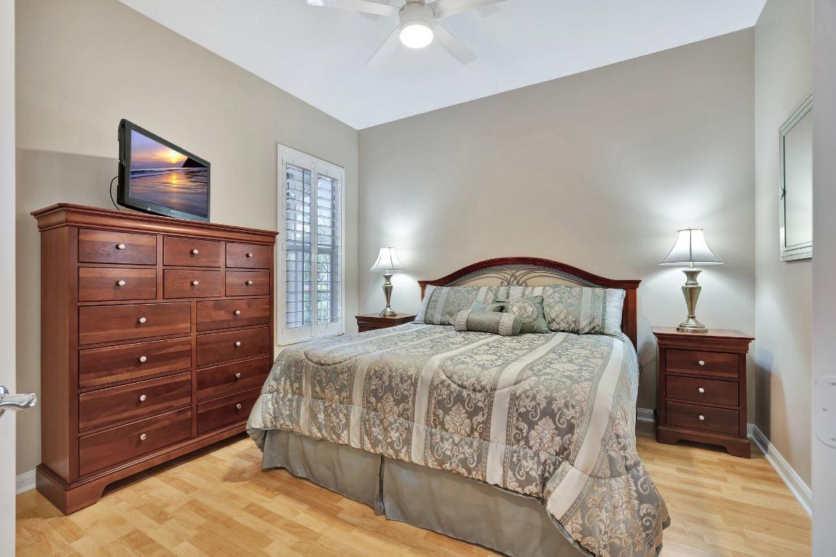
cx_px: 418
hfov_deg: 96.7
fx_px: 372
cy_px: 278
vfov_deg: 73.7
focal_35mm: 16
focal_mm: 16
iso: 100
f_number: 5.6
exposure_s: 1/2
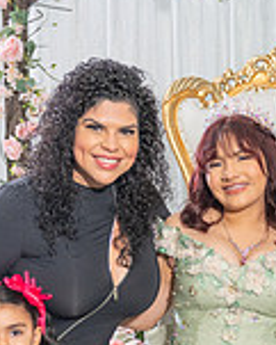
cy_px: 462
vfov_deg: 12.3
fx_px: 1540
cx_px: 248
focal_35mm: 151
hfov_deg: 10.2
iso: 200
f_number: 3.5
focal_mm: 36
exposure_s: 1/160
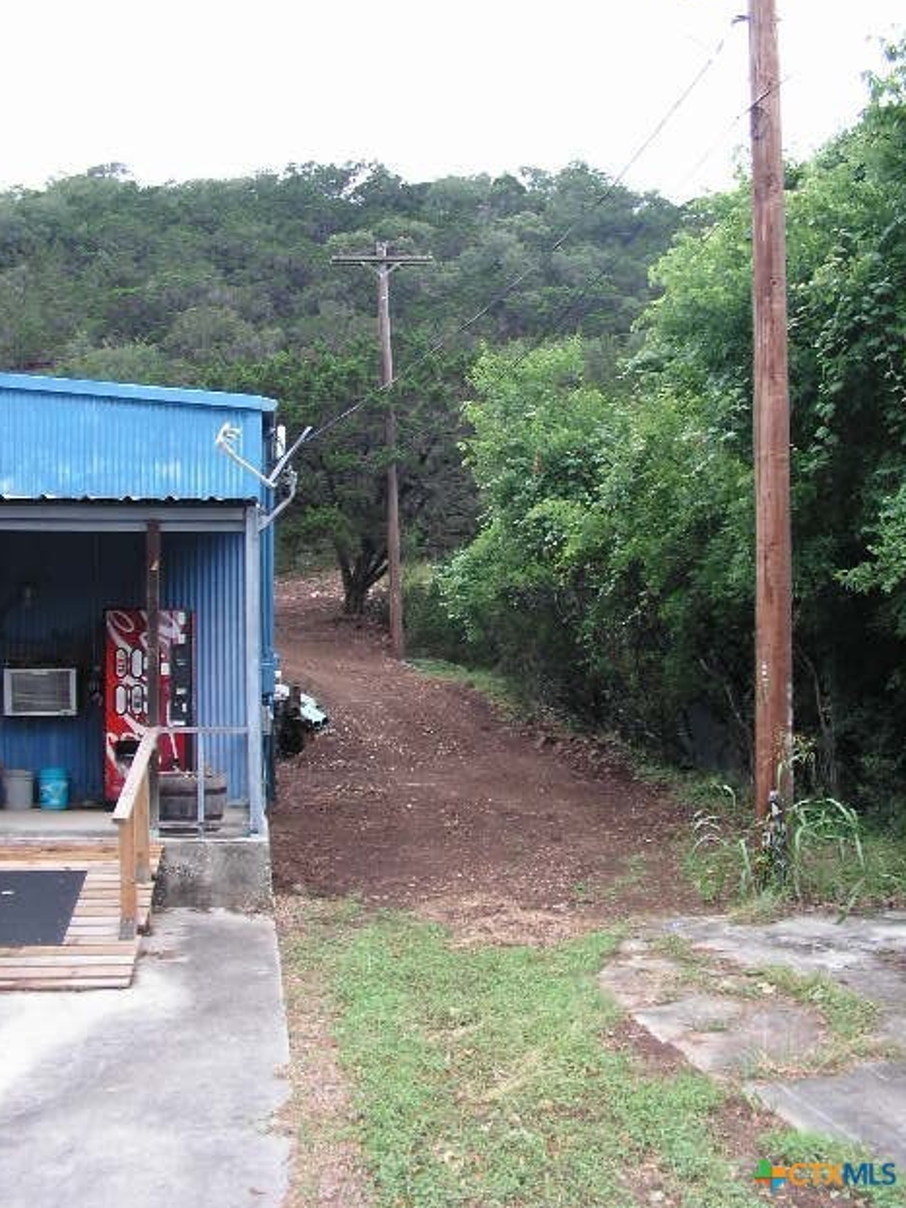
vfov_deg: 50.1
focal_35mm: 37
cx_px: 460
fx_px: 1292
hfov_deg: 38.7
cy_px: 597
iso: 50
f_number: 3.2
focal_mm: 6
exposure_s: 1/60
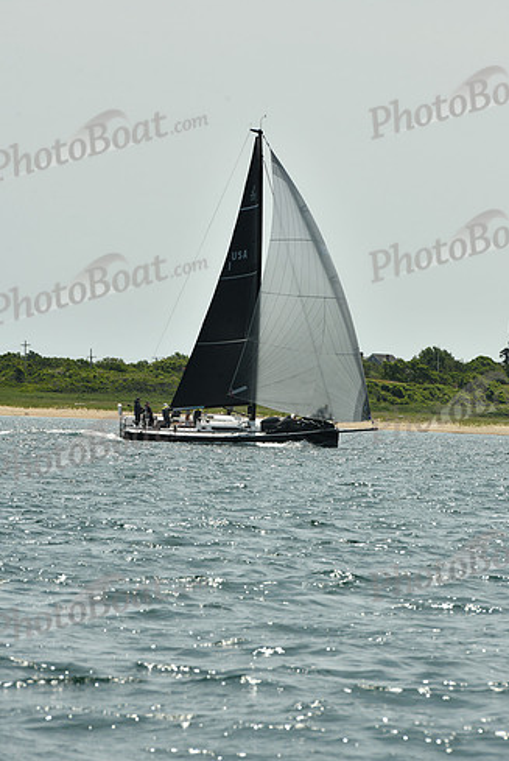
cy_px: 345
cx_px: 289
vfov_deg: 8.7
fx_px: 5015
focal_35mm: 237
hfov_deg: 5.8
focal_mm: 200
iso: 320
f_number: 11
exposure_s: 1/1000
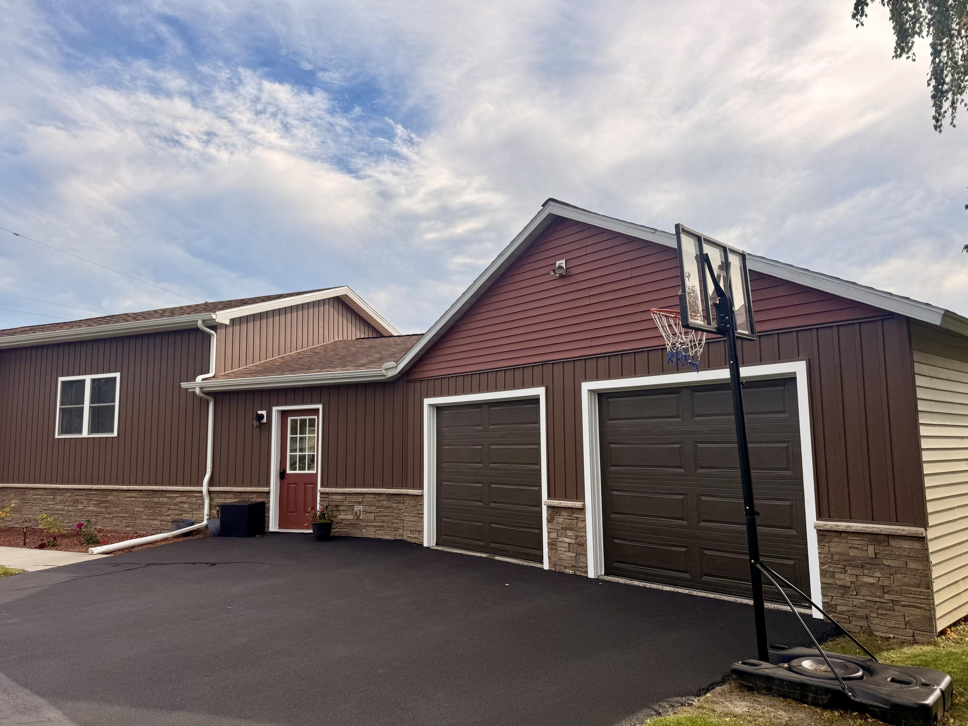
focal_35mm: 24
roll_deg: +0.3
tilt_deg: +7.2
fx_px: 671
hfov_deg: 71.6
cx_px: 484
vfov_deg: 56.8
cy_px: 363
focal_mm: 6.76
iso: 80
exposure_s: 1/4975
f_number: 1.78
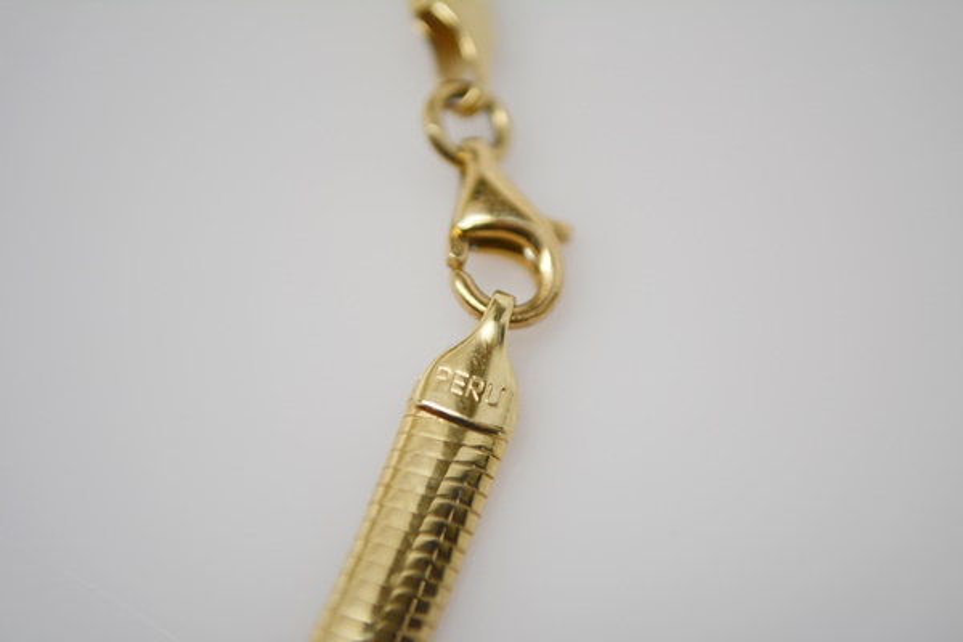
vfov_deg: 16.6
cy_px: 321
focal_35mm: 82
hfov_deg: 24.6
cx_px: 482
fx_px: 2207
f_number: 5.6
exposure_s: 1/100
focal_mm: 55
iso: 400
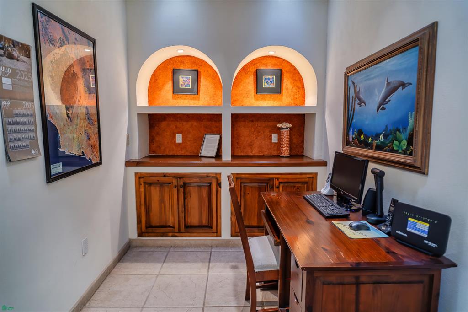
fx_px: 260
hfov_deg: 84.0
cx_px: 234
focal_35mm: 20
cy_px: 156
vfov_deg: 61.9
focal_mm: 20
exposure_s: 1/30
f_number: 2.8
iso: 800
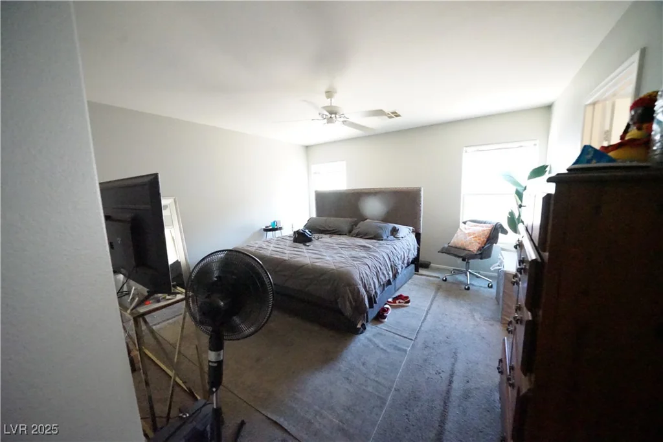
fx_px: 221
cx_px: 332
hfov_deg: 112.6
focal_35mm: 12
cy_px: 221
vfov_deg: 90.0
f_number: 7.1
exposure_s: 1/125
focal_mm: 12
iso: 25600
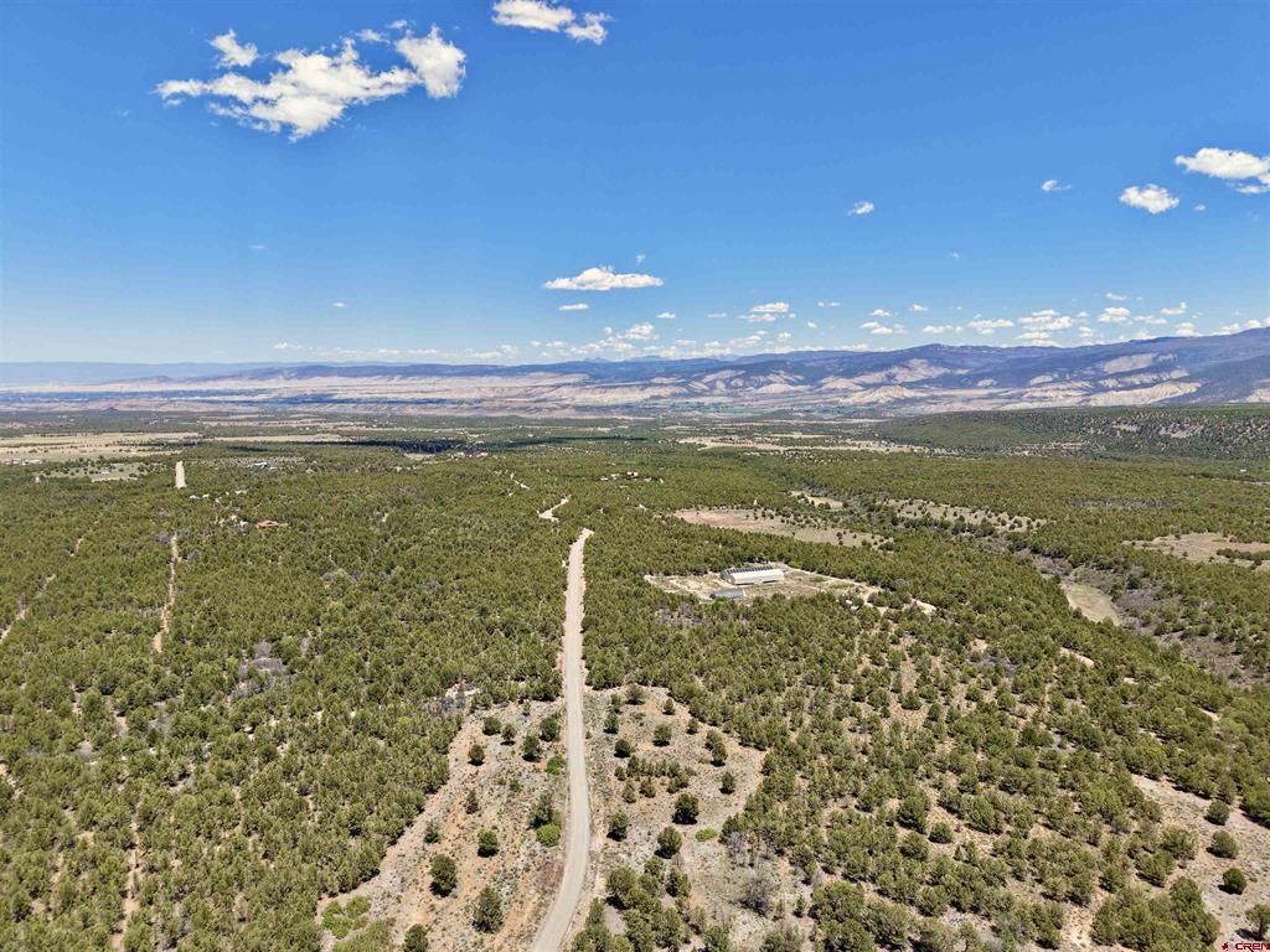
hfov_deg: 71.6
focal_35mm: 24
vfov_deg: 56.8
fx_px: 881
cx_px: 635
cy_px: 476
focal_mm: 8.67
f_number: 1.8
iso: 140
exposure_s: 1/3000
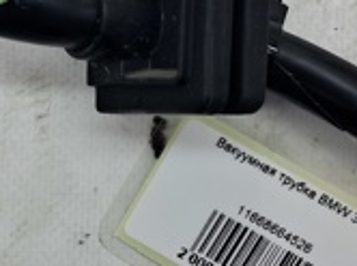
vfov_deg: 14.2
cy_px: 130
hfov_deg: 18.6
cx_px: 45
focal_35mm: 104
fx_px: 1071
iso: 50
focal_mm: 4
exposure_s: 1/100
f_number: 1.8
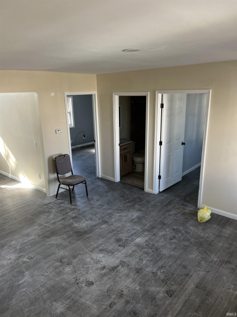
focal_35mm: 26
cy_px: 158
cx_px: 118
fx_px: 237
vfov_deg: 67.3
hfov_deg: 53.0
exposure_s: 1/119
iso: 125
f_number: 1.5
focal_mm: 5.7
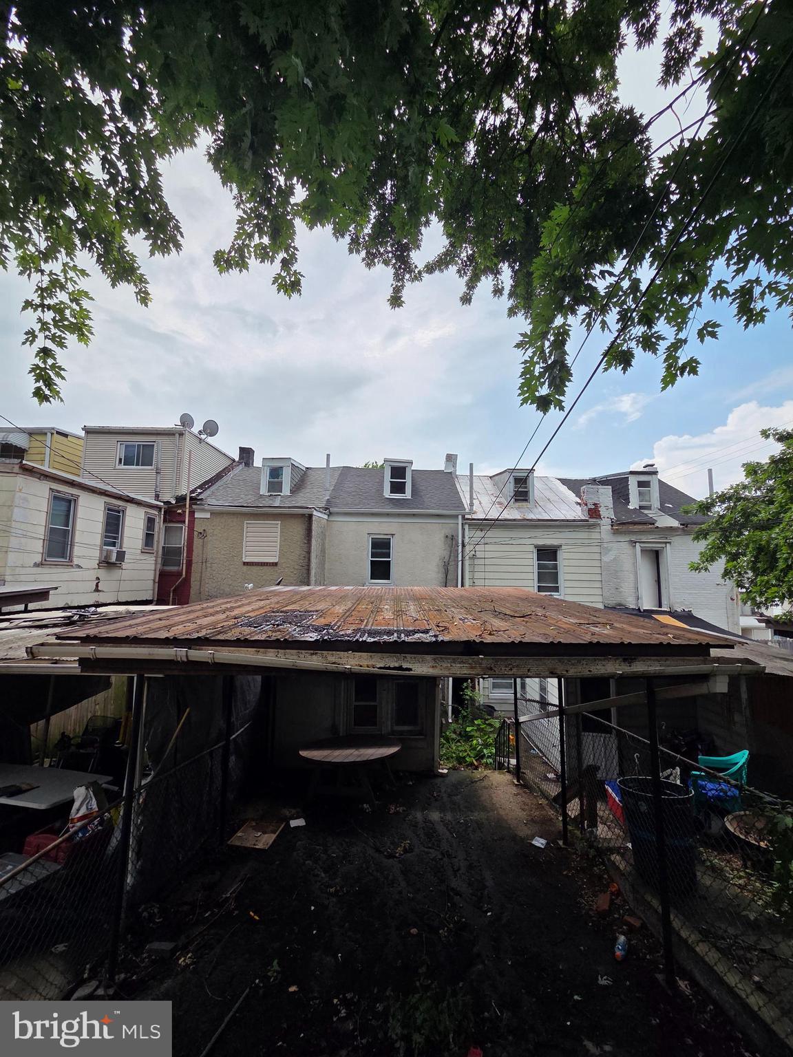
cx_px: 396
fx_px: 397
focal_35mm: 13
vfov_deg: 106.2
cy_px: 528
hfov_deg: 89.9
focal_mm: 2.2
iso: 50
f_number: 2.2
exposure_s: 1/1785
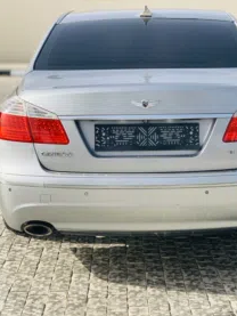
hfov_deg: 19.6
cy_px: 149
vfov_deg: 26.0
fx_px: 684
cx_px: 141
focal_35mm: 75
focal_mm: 6
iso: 16
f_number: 2.4
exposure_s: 1/749
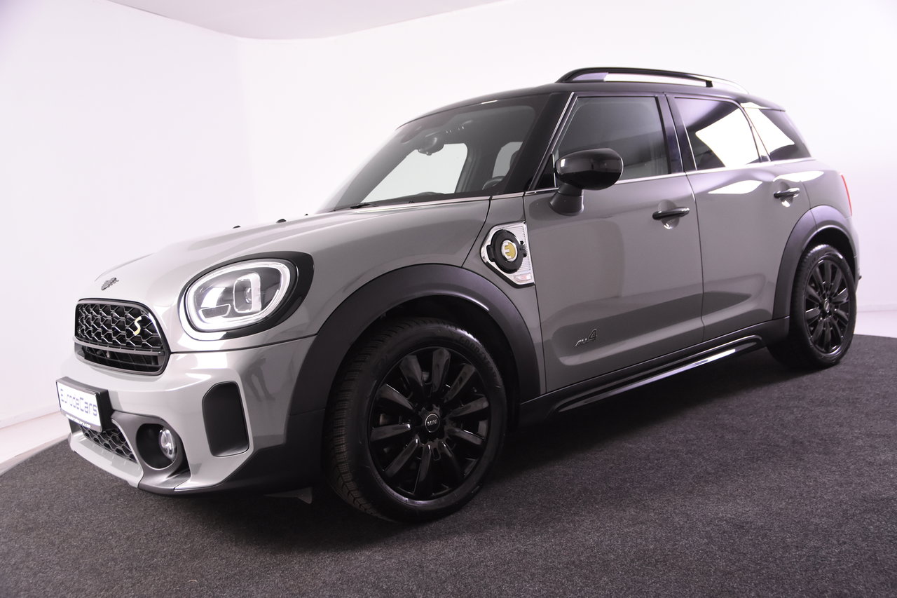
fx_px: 822
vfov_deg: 40.0
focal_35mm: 33
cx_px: 448
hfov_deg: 57.2
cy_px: 299
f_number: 4
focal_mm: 22
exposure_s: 1/60
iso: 1600
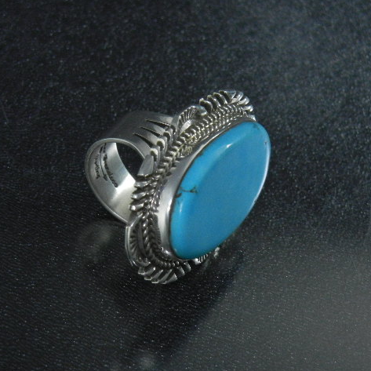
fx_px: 1116
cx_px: 182
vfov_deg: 18.9
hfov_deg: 18.9
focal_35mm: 92
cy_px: 187
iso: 800
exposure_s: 1/30
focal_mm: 13.9
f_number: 8.6
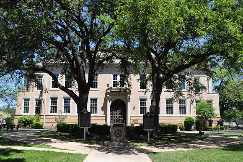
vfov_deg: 39.9
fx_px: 222
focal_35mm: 33
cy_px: 81
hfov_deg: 57.3
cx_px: 122
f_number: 7.1
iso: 200
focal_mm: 22
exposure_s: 1/200
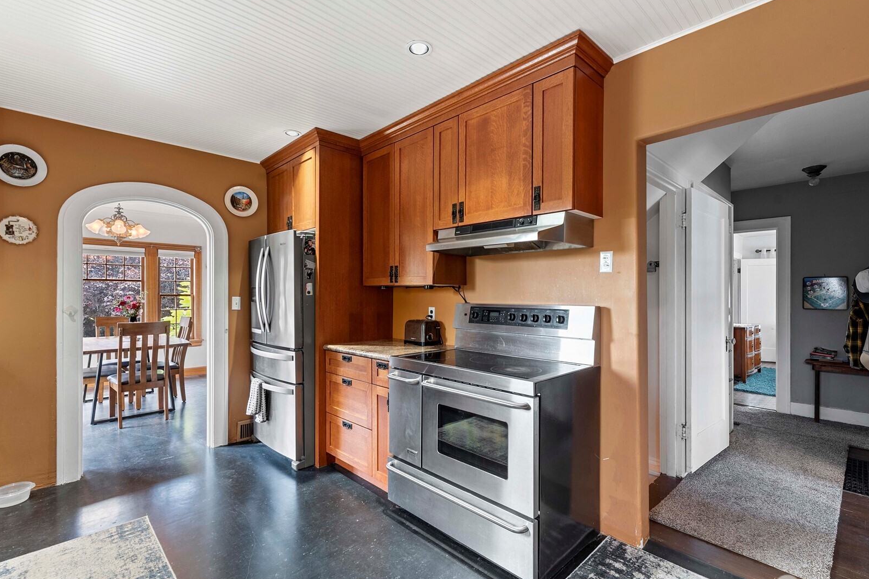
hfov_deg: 96.7
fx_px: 386
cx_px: 443
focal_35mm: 16
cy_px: 301
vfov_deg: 73.7
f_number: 8
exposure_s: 1/2
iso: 200
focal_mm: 15
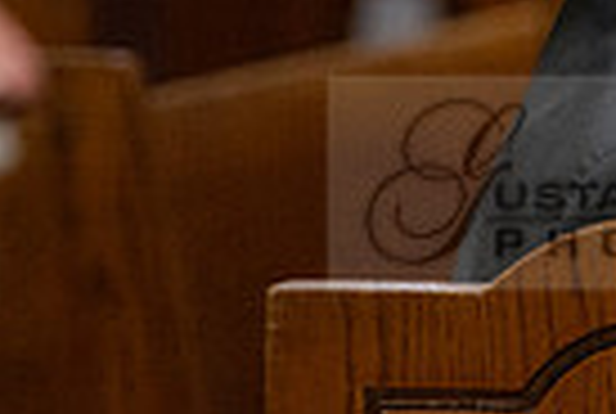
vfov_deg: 1.6
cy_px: 182
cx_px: 719
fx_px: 14490
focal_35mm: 845
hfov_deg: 2.4
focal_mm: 200
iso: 3200
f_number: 2.8
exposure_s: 1/320
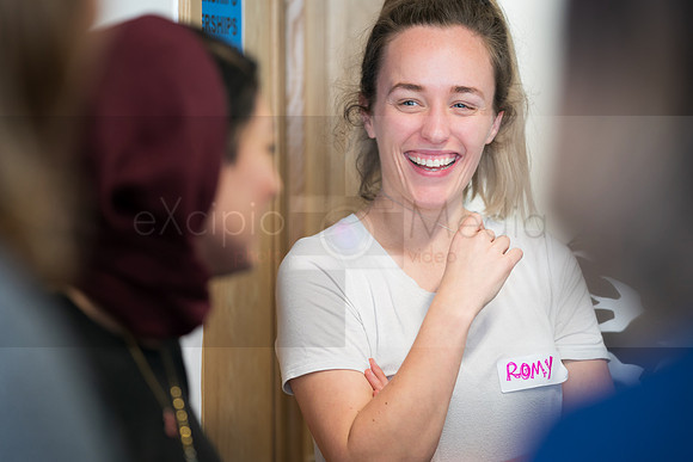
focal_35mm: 127
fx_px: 2449
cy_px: 231
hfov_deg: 16.1
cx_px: 346
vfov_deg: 10.8
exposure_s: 1/125
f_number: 2.8
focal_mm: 125
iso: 1000
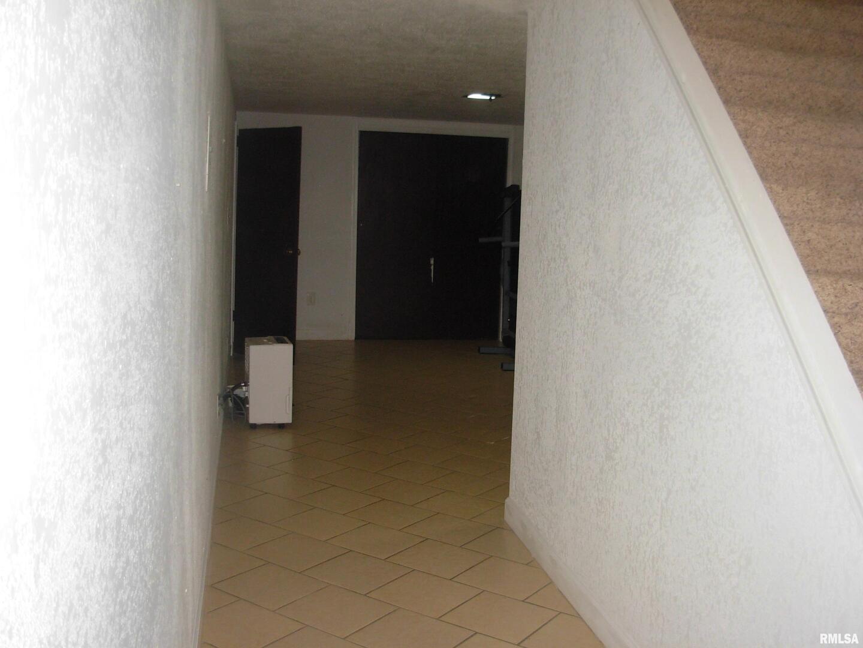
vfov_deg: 37.7
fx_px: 947
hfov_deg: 49.0
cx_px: 432
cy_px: 324
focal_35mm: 38
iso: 173
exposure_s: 1/49.3
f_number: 2.9
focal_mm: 6.3
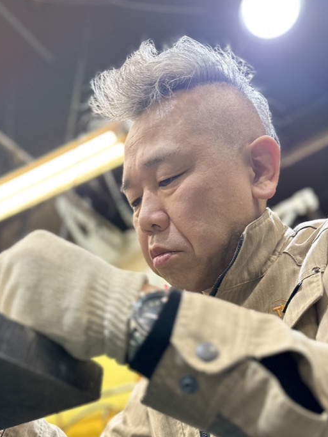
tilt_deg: +32.9
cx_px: 126
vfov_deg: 49.9
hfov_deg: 39.5
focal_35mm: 36
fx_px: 454
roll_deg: -2.0
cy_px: 309
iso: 160
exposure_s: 1/60
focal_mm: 6.86
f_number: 1.78
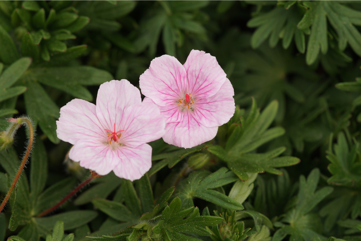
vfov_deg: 9.1
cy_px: 120
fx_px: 1504
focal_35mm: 150
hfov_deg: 13.7
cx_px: 180
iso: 100
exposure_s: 1/160
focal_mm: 100
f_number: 6.3
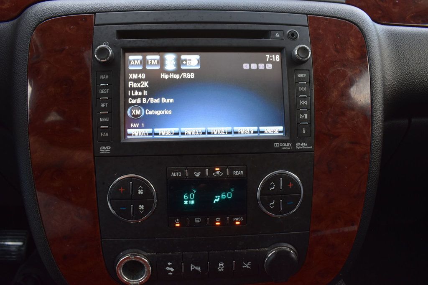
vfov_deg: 47.9
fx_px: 321
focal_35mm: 27
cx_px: 214
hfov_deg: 67.4
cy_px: 142
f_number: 7.1
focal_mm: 18
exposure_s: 1/25
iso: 400
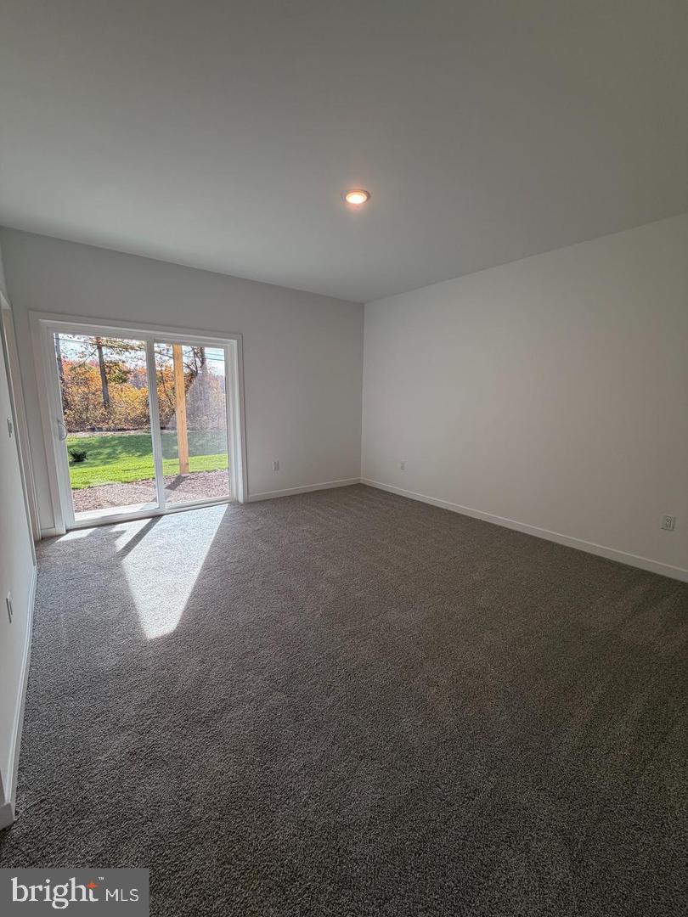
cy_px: 458
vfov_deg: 102.1
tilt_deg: -9.0
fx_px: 371
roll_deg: +0.0
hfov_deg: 85.7
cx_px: 344
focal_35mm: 14
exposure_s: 1/120
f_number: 2.2
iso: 80
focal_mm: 2.22
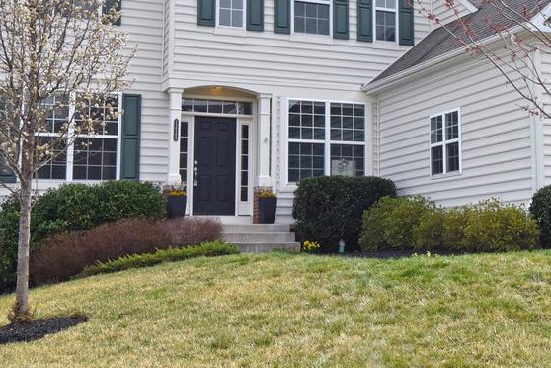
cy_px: 115
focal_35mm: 62
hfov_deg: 31.7
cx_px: 424
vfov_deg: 21.8
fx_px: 949
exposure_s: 1/400
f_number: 18
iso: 640
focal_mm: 24
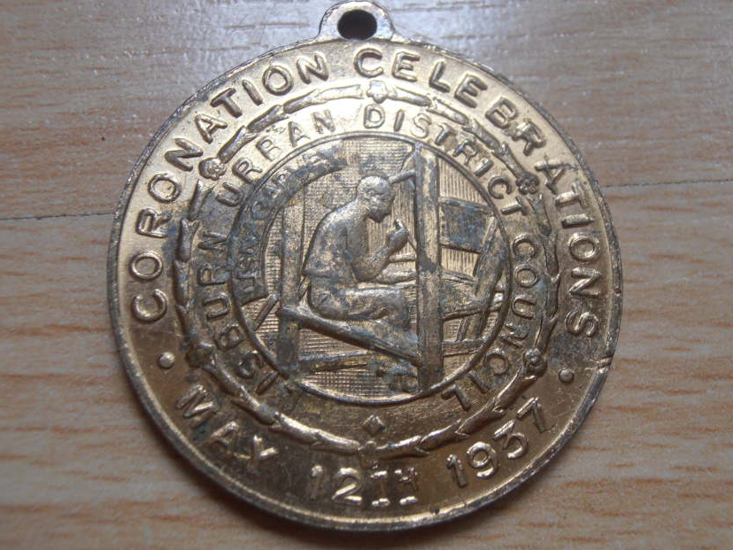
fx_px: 805
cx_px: 374
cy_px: 275
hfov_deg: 49.0
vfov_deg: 37.7
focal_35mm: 38
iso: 125
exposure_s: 1/15
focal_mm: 6.61
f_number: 3.9
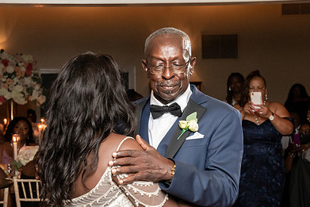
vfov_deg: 17.2
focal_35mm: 79
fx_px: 680
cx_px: 113
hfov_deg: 25.6
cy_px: 139
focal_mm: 50
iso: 4000
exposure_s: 1/200
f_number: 5.6
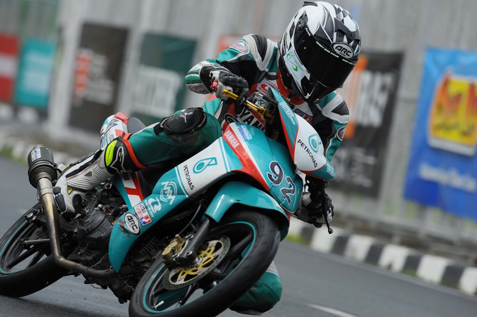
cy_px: 158
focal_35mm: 400
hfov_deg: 5.2
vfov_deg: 3.4
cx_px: 238
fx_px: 5298
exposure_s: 1/1000
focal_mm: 400
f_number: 8
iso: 400
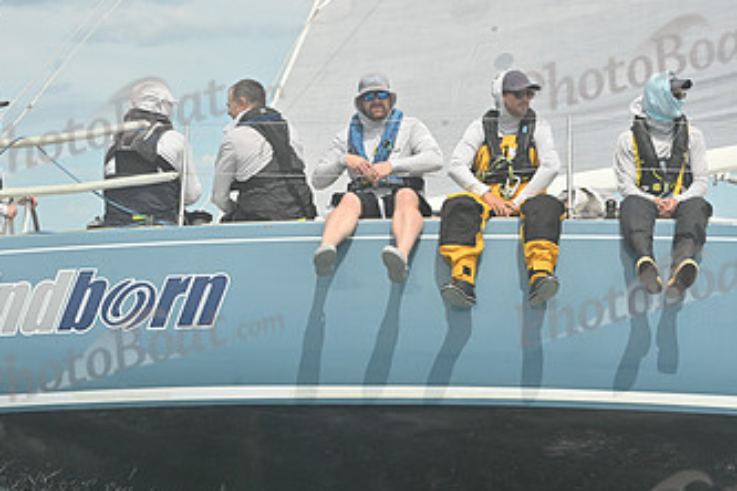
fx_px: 2497
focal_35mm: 122
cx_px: 401
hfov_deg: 16.8
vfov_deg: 11.2
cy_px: 207
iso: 320
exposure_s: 1/1250
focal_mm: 70
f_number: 9
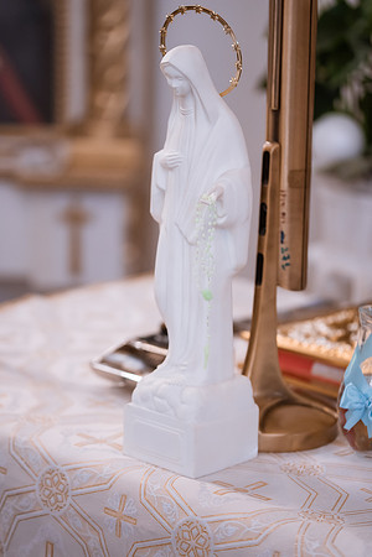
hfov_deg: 15.2
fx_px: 1395
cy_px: 278
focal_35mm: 90
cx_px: 186
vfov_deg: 22.6
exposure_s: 1/320
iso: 1600
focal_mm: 90
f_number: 3.2
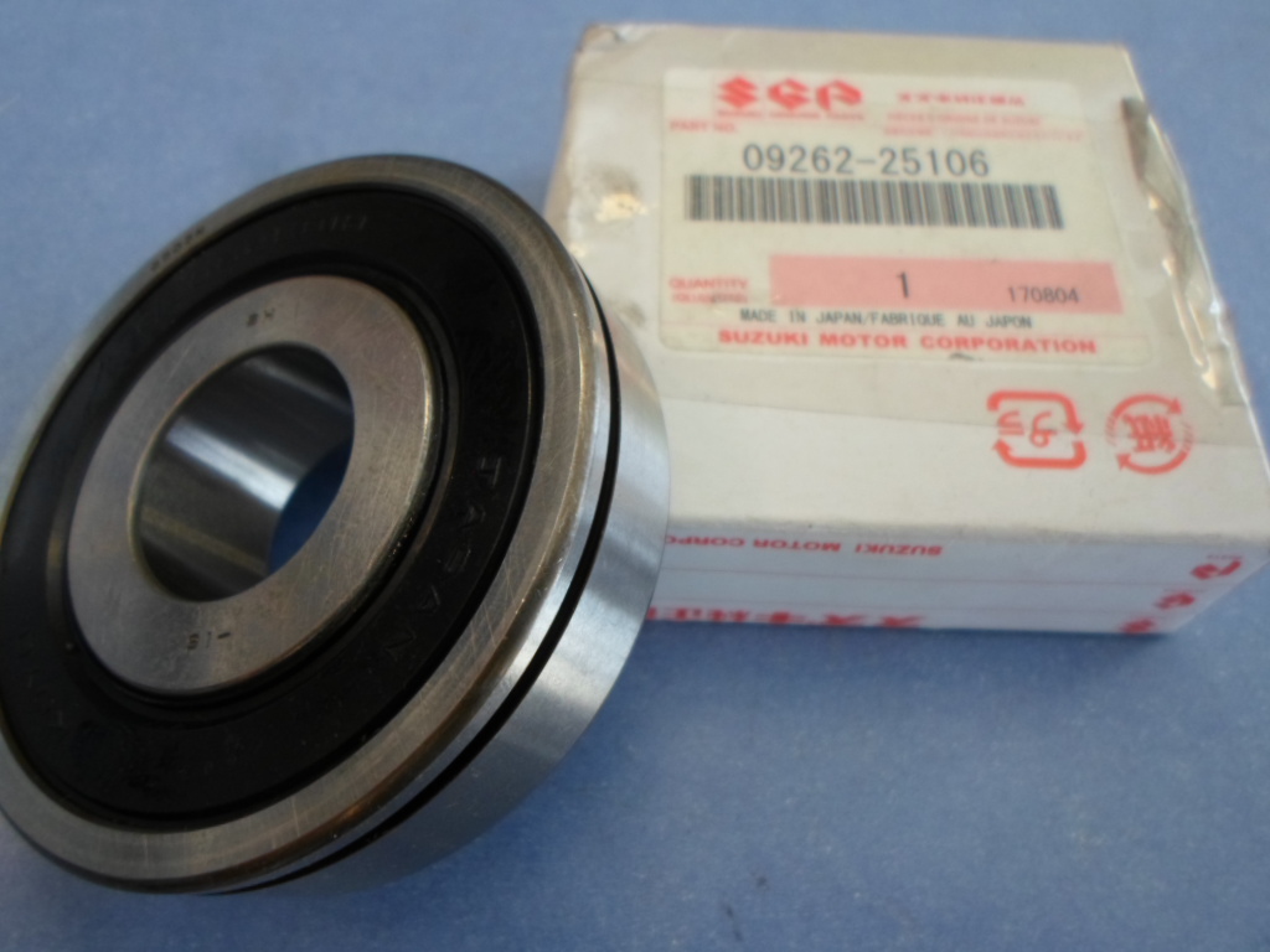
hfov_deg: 69.4
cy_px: 476
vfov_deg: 54.9
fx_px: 917
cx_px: 635
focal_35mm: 25
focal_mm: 4.5
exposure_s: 1/90
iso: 80
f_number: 2.5
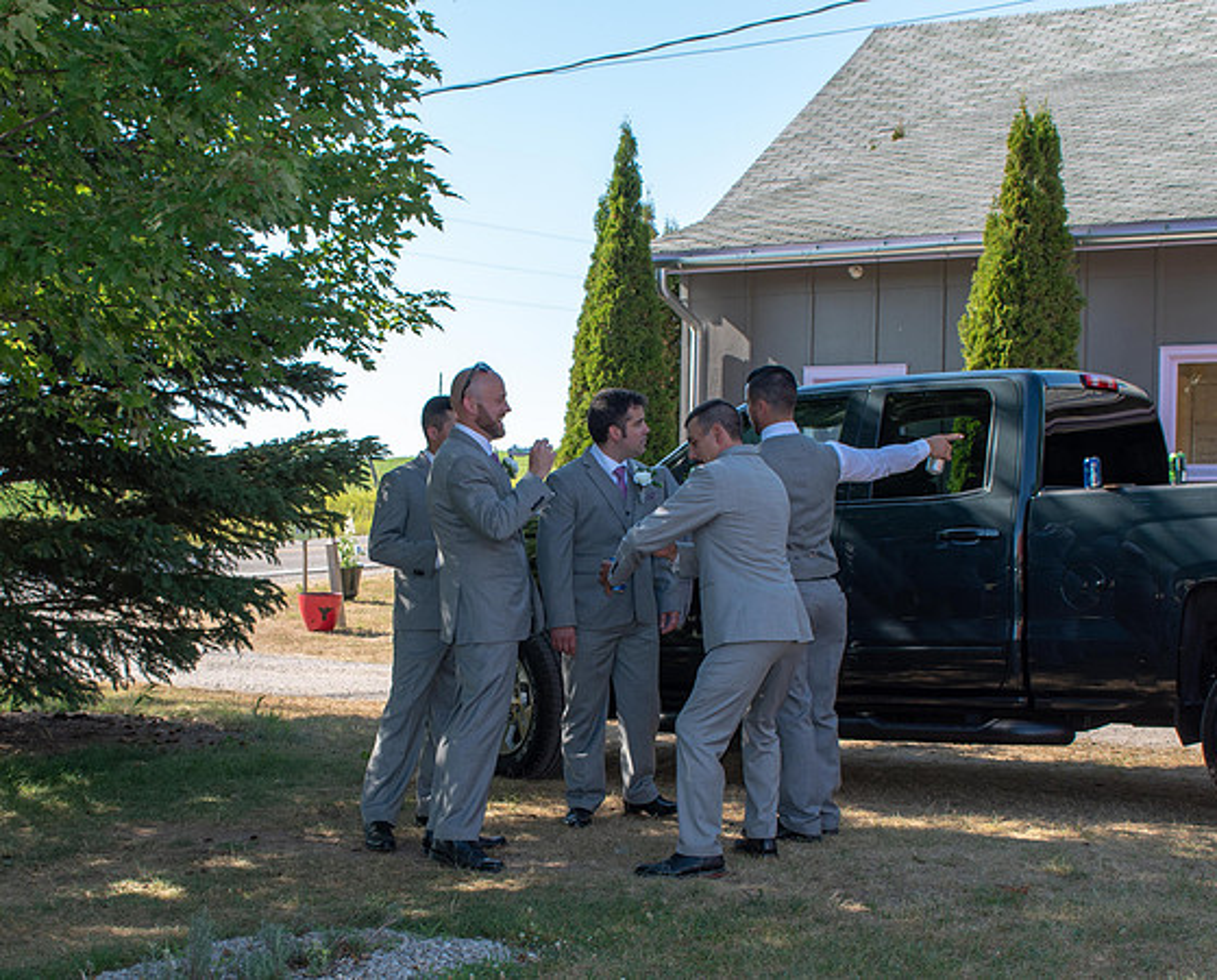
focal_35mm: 59
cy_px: 589
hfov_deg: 31.8
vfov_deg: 25.8
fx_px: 2136
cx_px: 544
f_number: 6.3
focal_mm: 29
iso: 100
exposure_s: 1/160
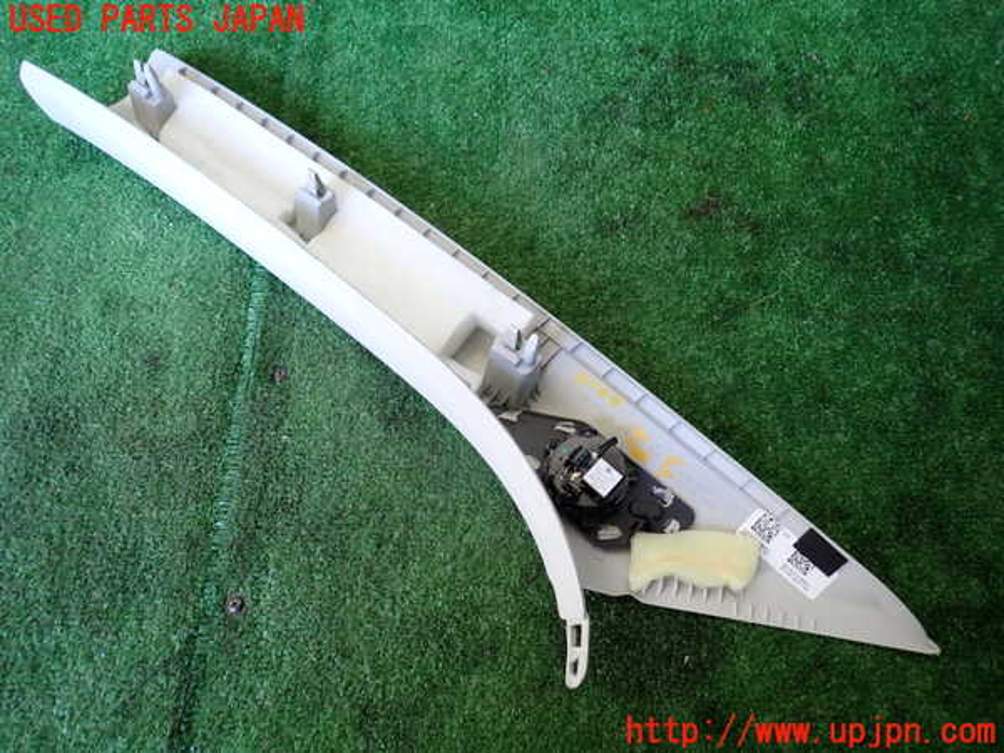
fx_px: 725
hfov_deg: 69.4
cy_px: 376
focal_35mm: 25
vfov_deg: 54.9
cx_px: 502
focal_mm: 4.5
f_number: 2
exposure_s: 1/40
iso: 200
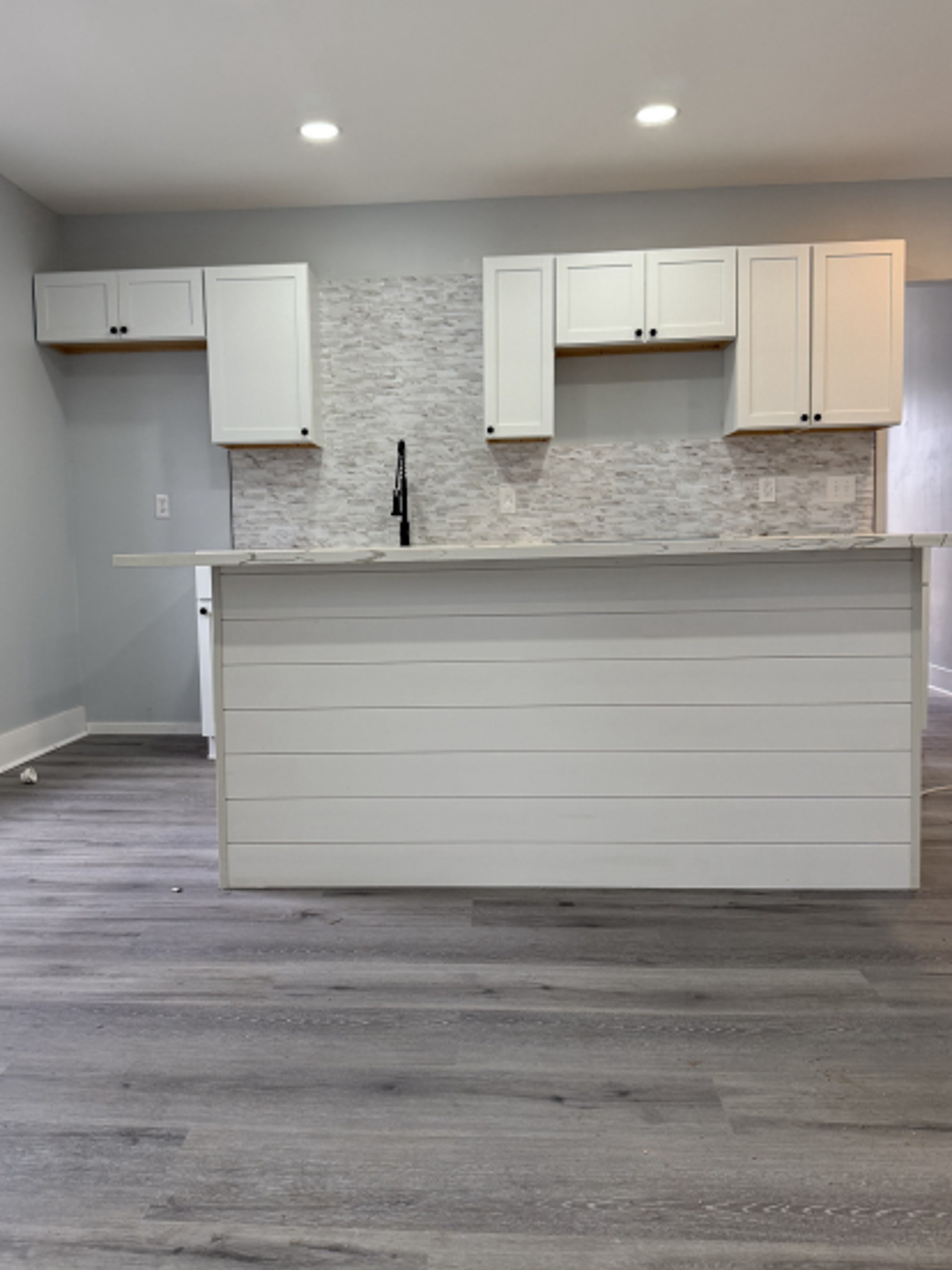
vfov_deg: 61.7
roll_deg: +1.1
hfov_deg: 48.2
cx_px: 428
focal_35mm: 29
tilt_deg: -5.5
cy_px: 629
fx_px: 1063
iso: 160
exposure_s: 1/241
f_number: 1.78
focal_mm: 6.76
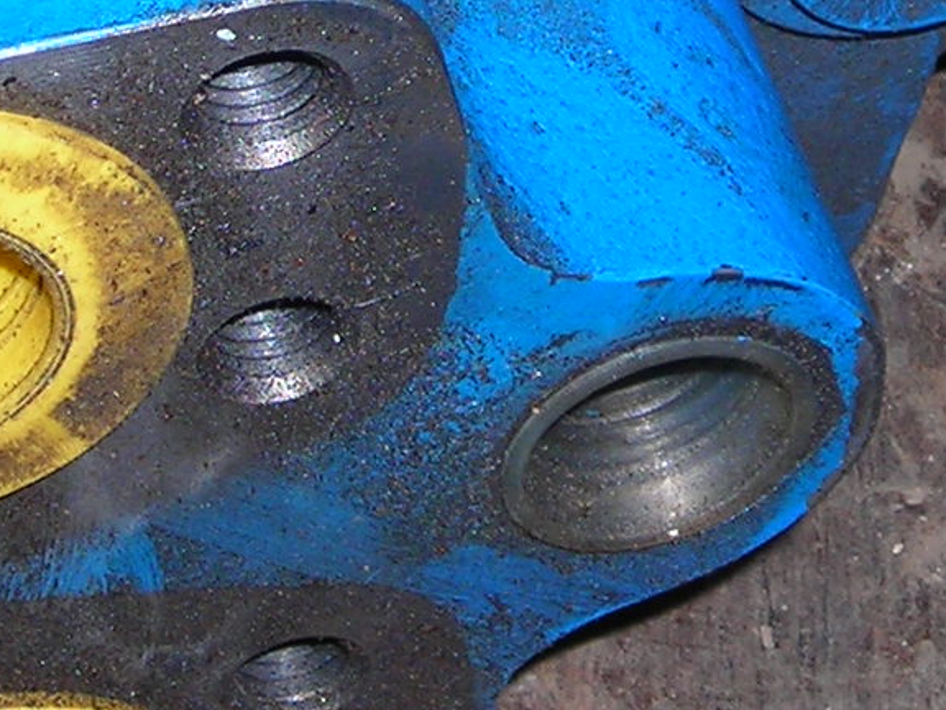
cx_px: 534
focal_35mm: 171
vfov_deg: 8.6
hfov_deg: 11.6
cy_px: -217
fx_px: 4673
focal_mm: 6.3
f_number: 3.2
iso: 50
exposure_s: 1/60.1
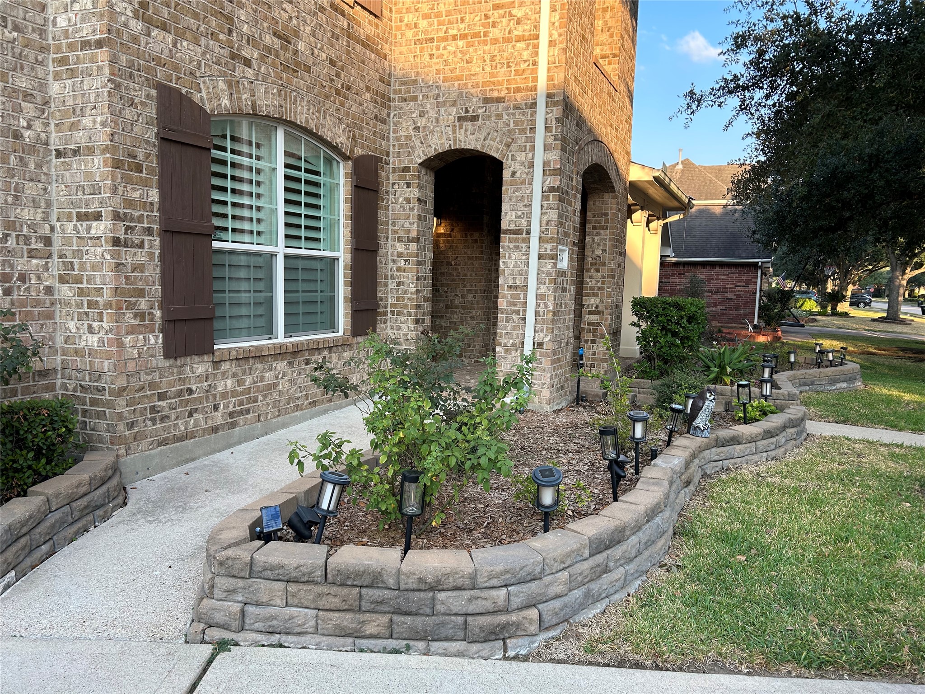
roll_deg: -0.1
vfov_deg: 53.1
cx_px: 462
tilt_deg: -6.1
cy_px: 347
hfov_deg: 67.3
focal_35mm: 26
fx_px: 695
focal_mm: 5.7
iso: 50
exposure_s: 1/389
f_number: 1.5
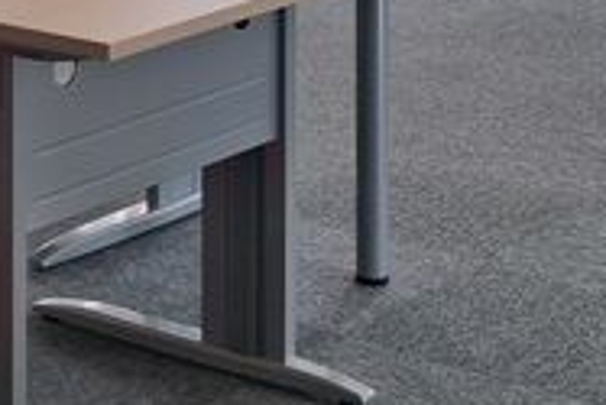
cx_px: 32
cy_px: -308
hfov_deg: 14.1
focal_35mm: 144
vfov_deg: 9.1
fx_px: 2426
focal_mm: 4
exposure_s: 1/100
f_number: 1.8
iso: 25
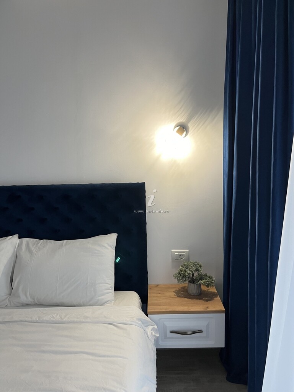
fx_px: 294
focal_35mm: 26
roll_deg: +2.4
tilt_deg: -9.3
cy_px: 196
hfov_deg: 53.1
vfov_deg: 67.3
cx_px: 147
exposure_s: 1/50
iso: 80
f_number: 1.6
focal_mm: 5.1
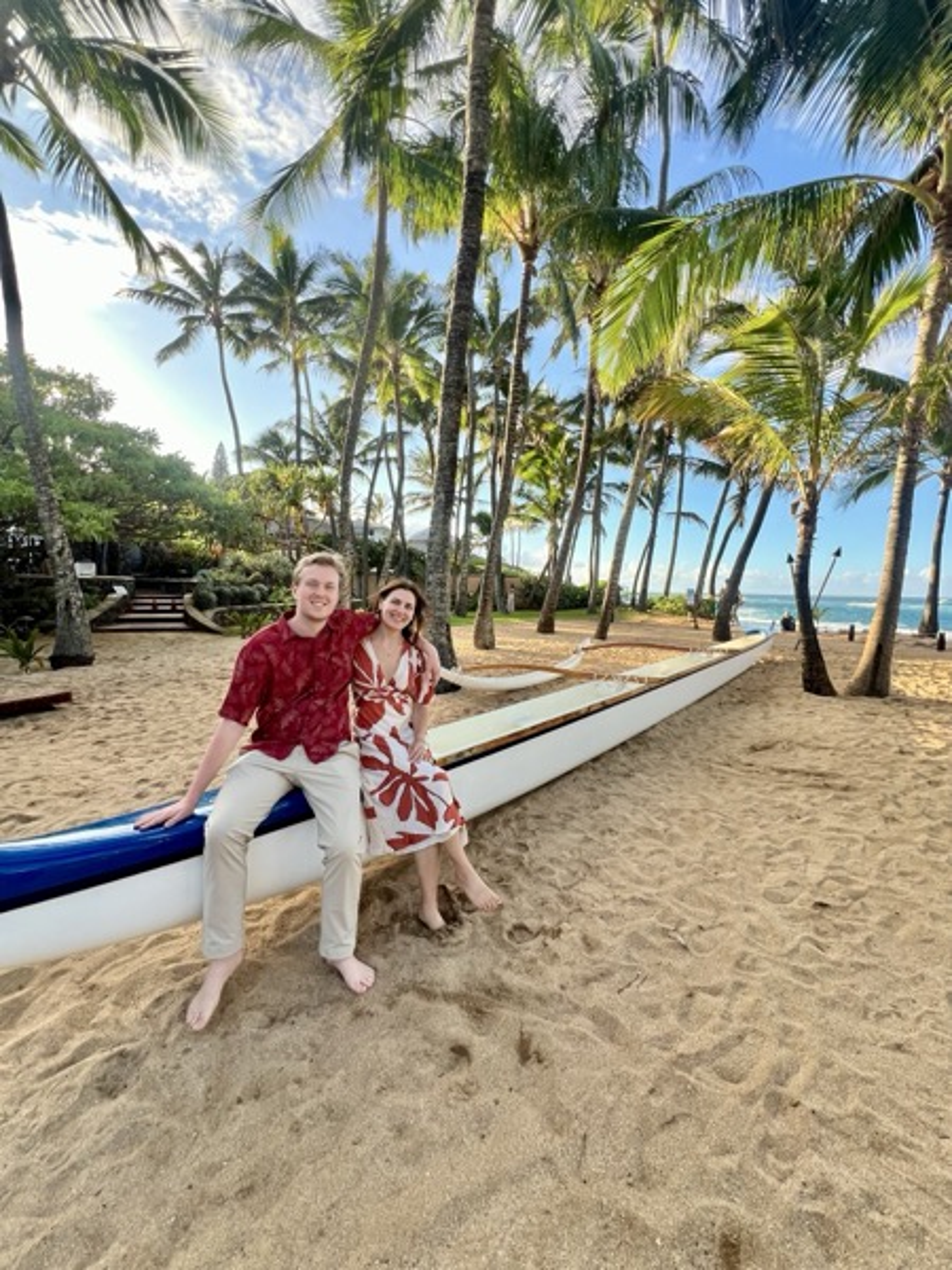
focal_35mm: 13
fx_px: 477
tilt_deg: -4.6
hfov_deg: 89.9
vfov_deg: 106.2
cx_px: 476
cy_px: 635
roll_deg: -1.1
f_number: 1.8
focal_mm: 1.57
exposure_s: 1/251
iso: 32
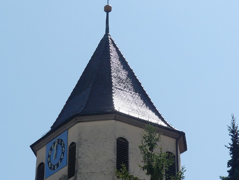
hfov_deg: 25.6
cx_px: 107
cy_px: 99
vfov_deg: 19.4
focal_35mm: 76
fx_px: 525
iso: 100
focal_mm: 10.5
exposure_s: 1/1000
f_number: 4
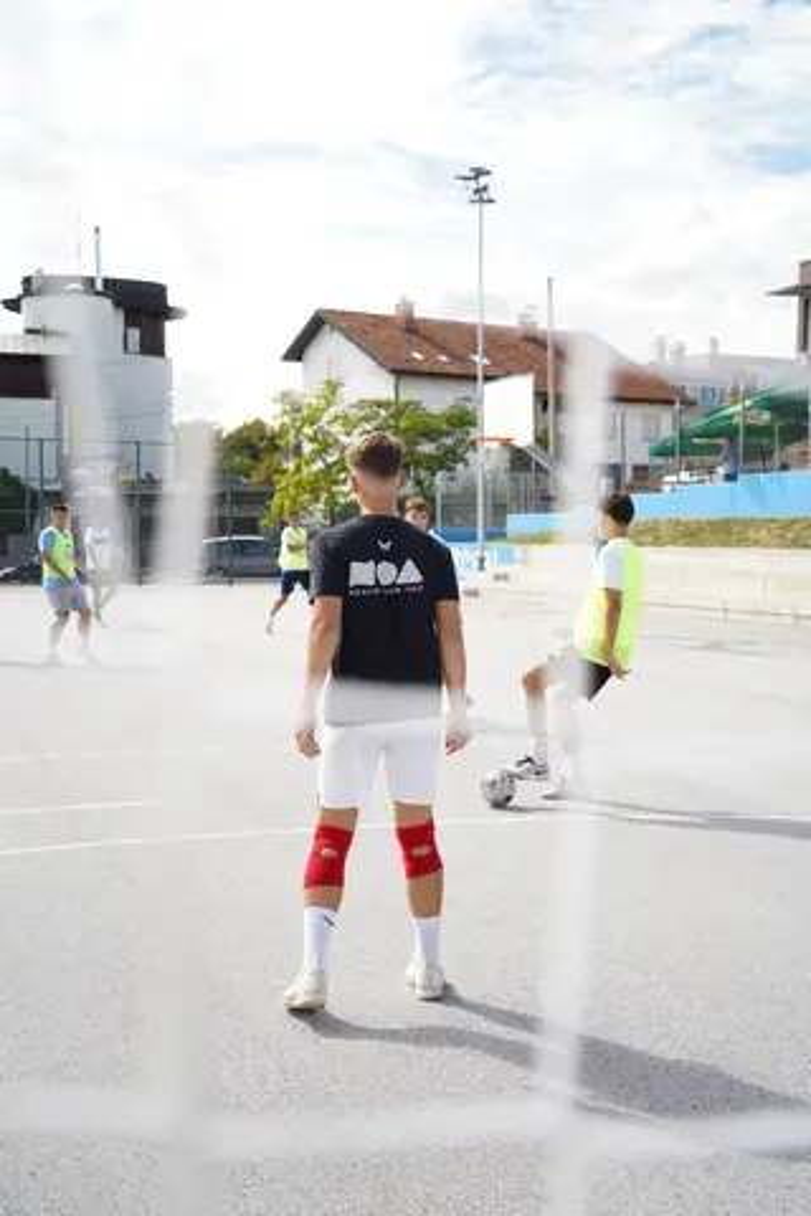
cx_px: 406
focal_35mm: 44
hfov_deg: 30.5
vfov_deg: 44.5
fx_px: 1487
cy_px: 608
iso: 500
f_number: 3.5
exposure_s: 1/1000
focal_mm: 44
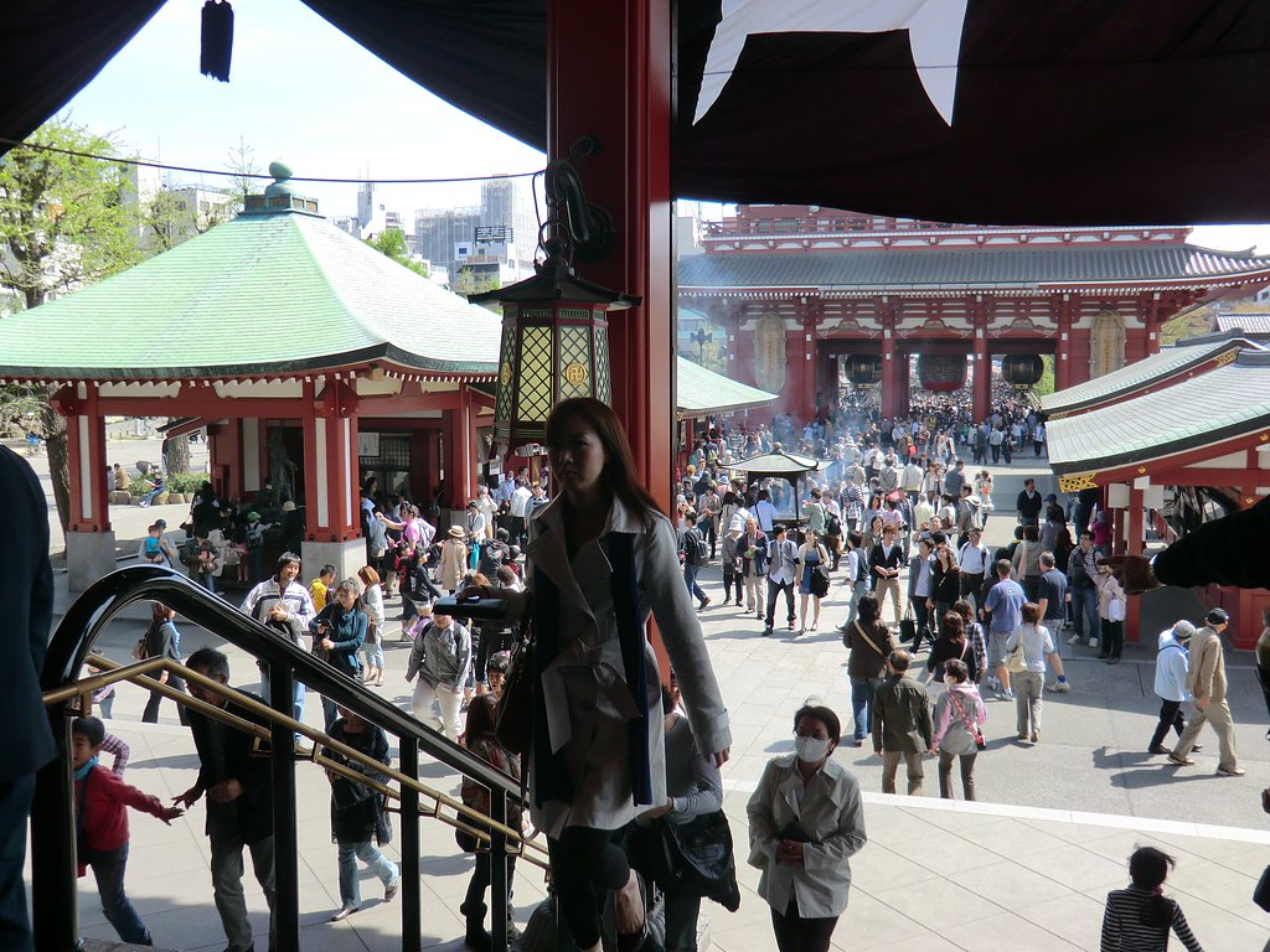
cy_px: 476
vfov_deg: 41.8
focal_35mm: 34
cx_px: 635
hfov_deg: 54.0
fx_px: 1247
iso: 64
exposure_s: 1/320
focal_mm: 6.1
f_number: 3.6
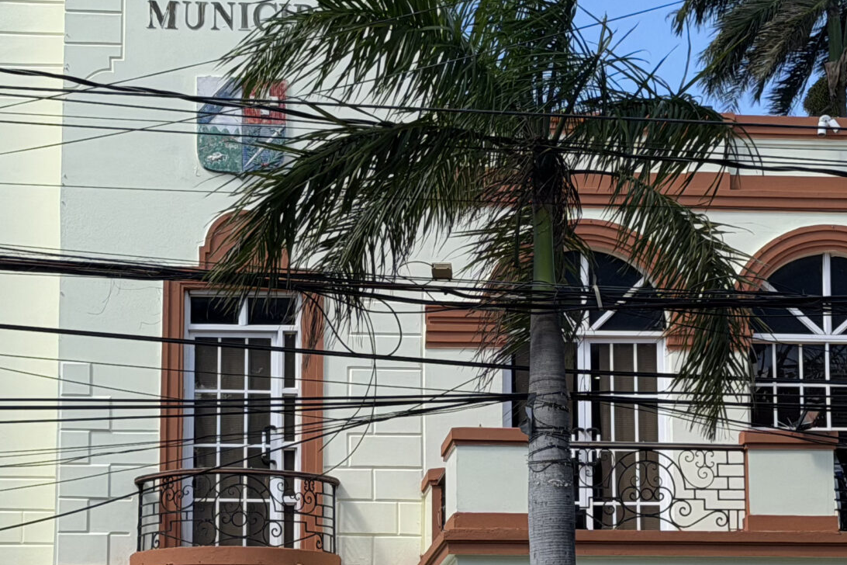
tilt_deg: +10.6
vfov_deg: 11.7
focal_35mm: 117
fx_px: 2753
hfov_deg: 17.5
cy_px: 344
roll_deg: +0.6
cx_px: 422
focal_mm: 6.76
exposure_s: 1/3378
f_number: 1.78
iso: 64
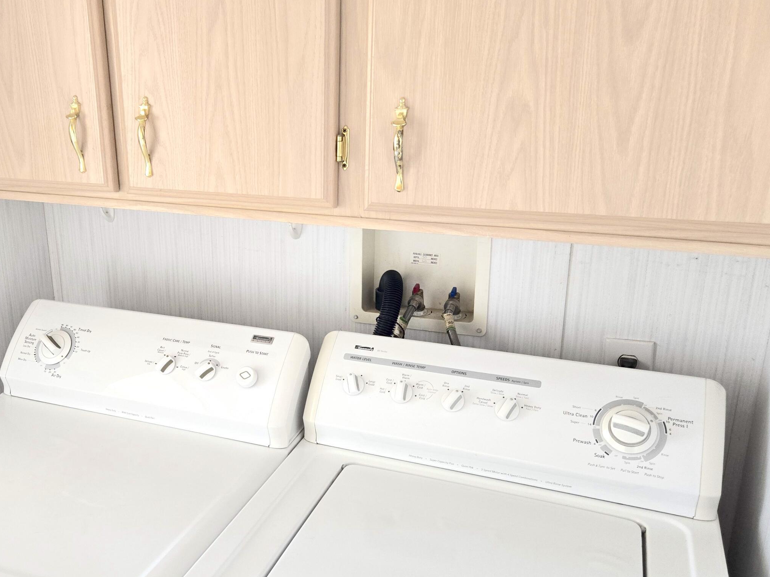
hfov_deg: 53.2
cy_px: 315
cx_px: 274
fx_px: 756
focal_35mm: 34
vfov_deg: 41.8
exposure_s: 1/180
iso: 200
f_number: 1.8
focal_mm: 5.4
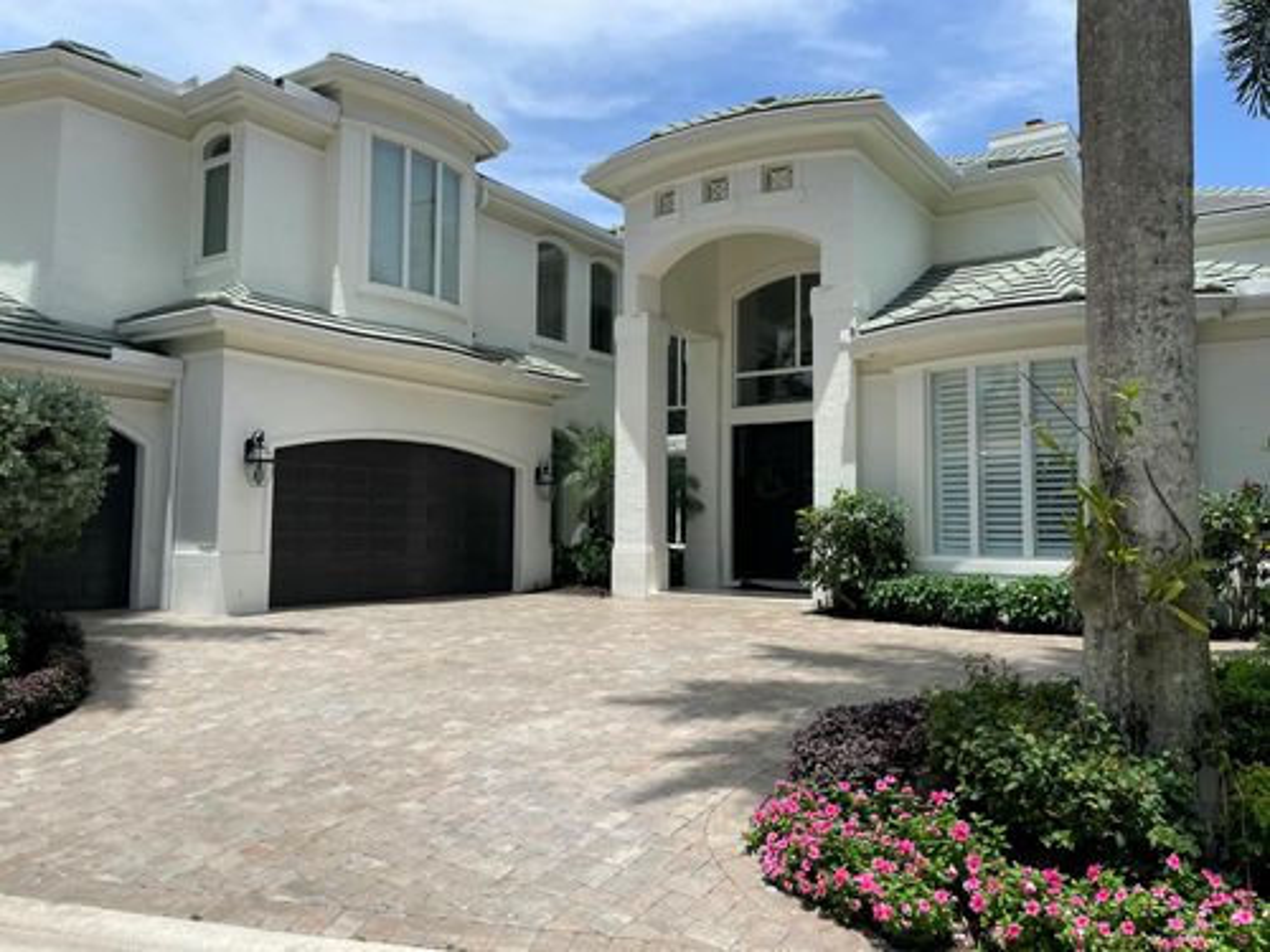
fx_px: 954
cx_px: 635
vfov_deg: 53.1
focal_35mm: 26
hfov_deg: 67.3
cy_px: 476
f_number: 1.6
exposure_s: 1/3401
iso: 32
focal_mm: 4.2
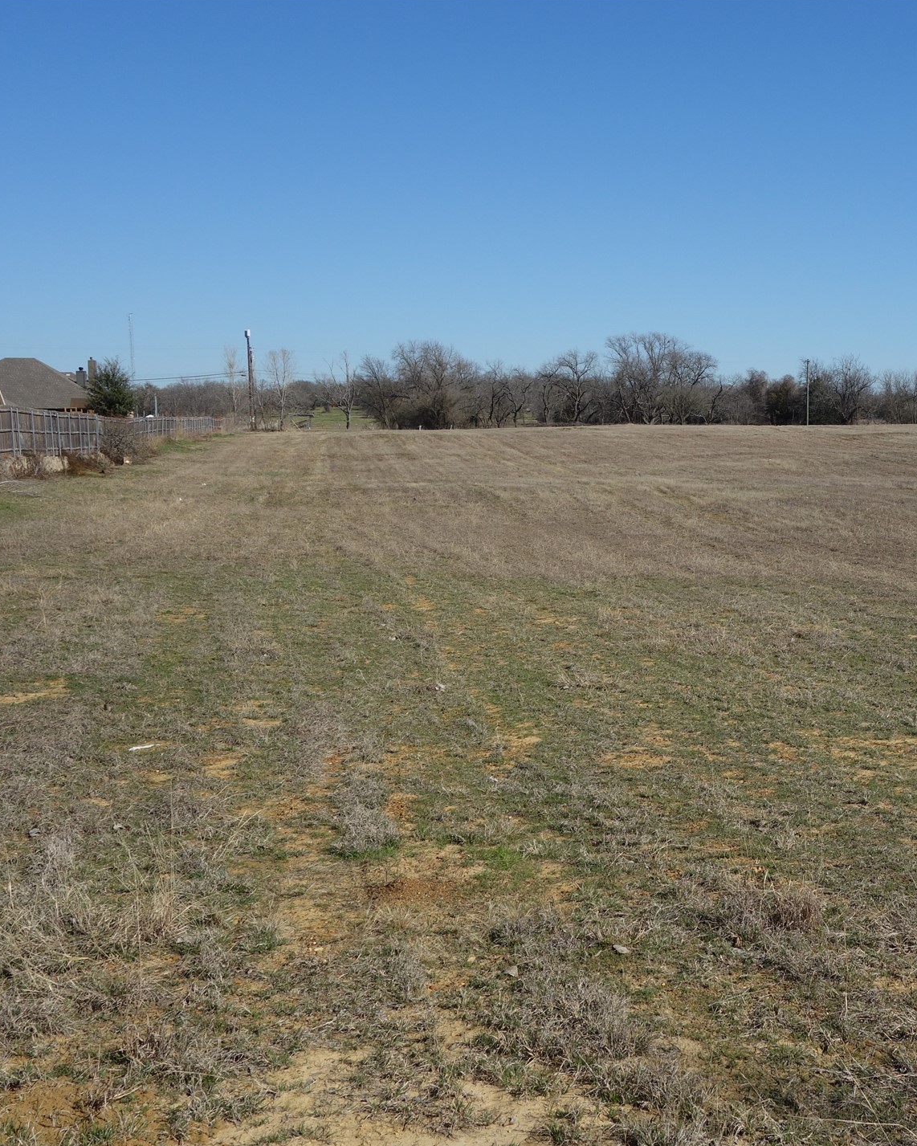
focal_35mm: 40
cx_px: 711
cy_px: 577
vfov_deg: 45.8
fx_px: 1357
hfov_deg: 36.3
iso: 125
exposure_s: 1/800
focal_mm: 10.4
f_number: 5.6
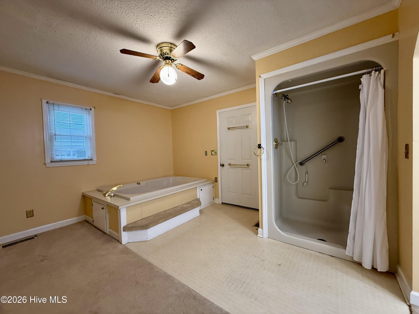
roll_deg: +1.7
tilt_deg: -1.2
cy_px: 157
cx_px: 210
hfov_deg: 102.1
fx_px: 169
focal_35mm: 14
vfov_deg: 85.7
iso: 200
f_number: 2.2
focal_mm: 2.22
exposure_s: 1/60
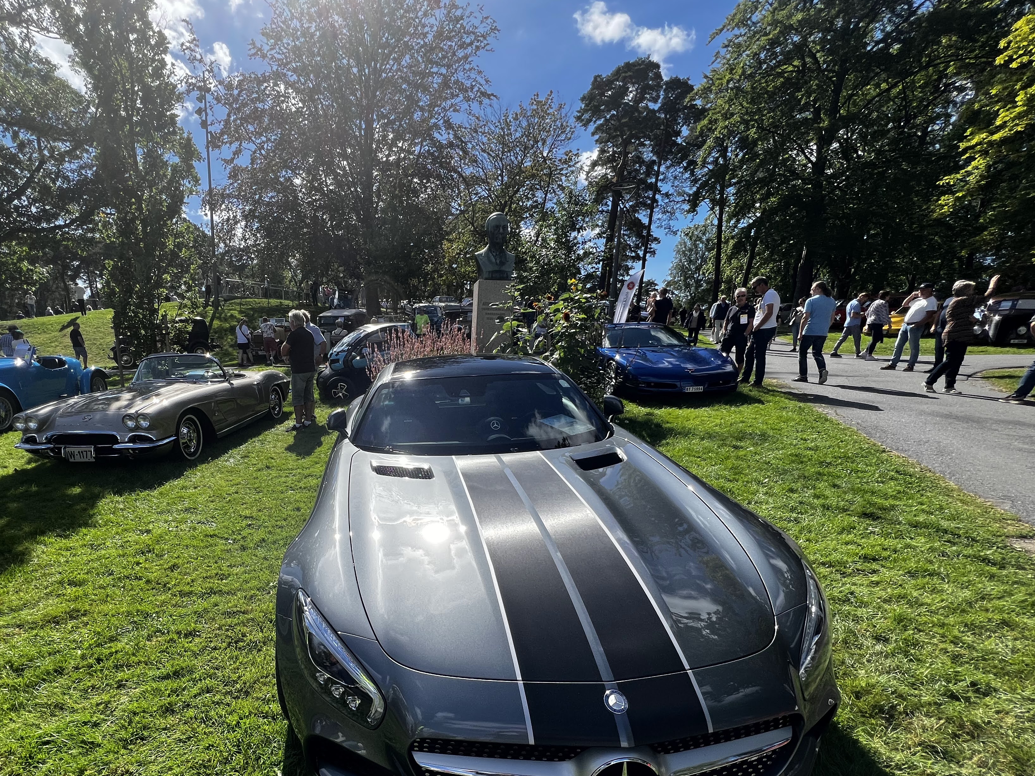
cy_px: 466
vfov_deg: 77.2
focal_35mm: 16
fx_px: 478
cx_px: 410
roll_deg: -2.2
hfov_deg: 93.2
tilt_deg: -12.3
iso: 32
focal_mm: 1.57
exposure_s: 1/1980
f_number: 1.8
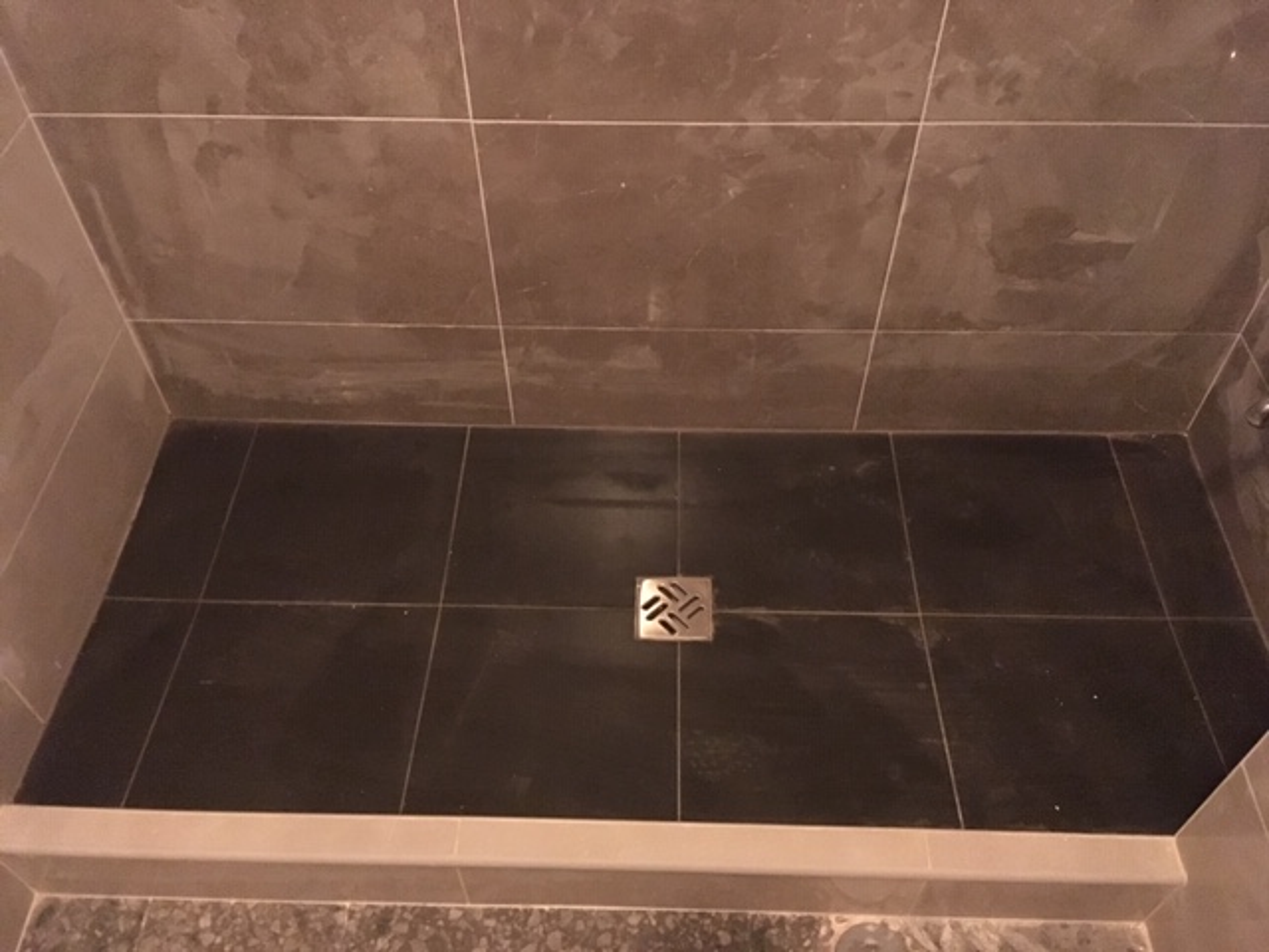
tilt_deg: -48.6
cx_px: 634
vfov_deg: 48.2
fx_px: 1063
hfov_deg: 61.7
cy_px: 476
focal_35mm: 29
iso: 1250
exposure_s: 1/17
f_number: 2.2
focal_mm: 4.15
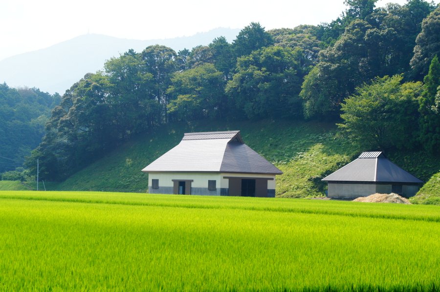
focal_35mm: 84
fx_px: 1026
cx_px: 220
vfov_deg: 16.2
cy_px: 146
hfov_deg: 24.2
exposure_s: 1/250
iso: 200
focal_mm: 56
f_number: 9
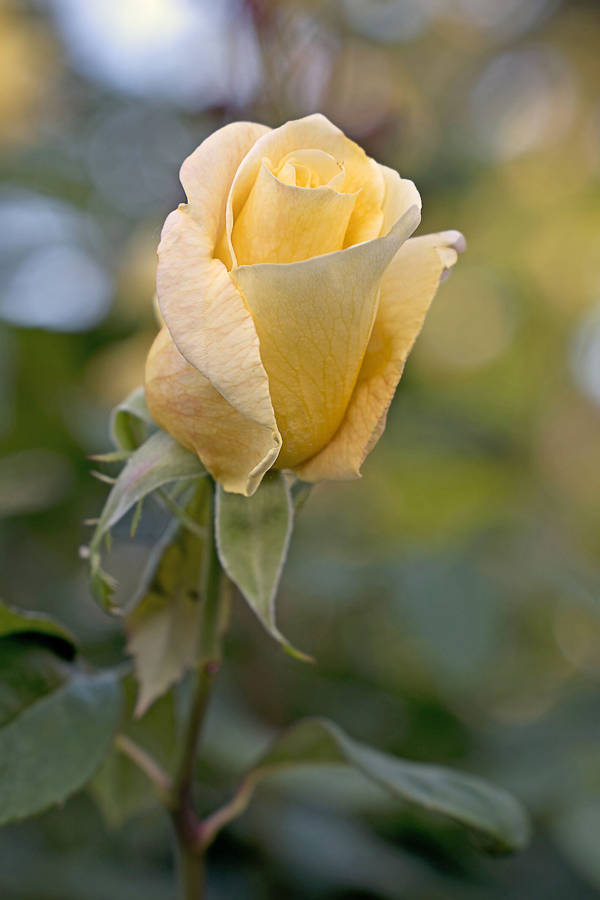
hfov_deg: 10.8
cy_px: 471
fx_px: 3175
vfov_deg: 16.1
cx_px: 278
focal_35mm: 127
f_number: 4
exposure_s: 1/160
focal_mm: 75
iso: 125
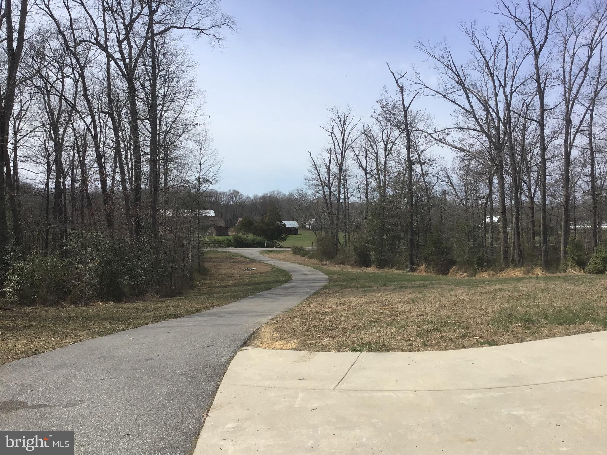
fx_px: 544
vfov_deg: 45.4
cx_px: 304
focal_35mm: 31
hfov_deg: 58.4
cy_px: 228
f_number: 2.4
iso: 25
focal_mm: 3.3
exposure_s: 1/1773
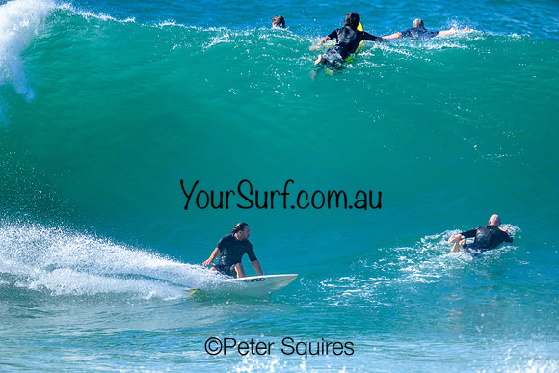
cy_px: 186
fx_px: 17394
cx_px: 280
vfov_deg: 1.2
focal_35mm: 1120
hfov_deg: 1.8
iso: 3200
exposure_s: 1/6400
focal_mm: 1120
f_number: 9
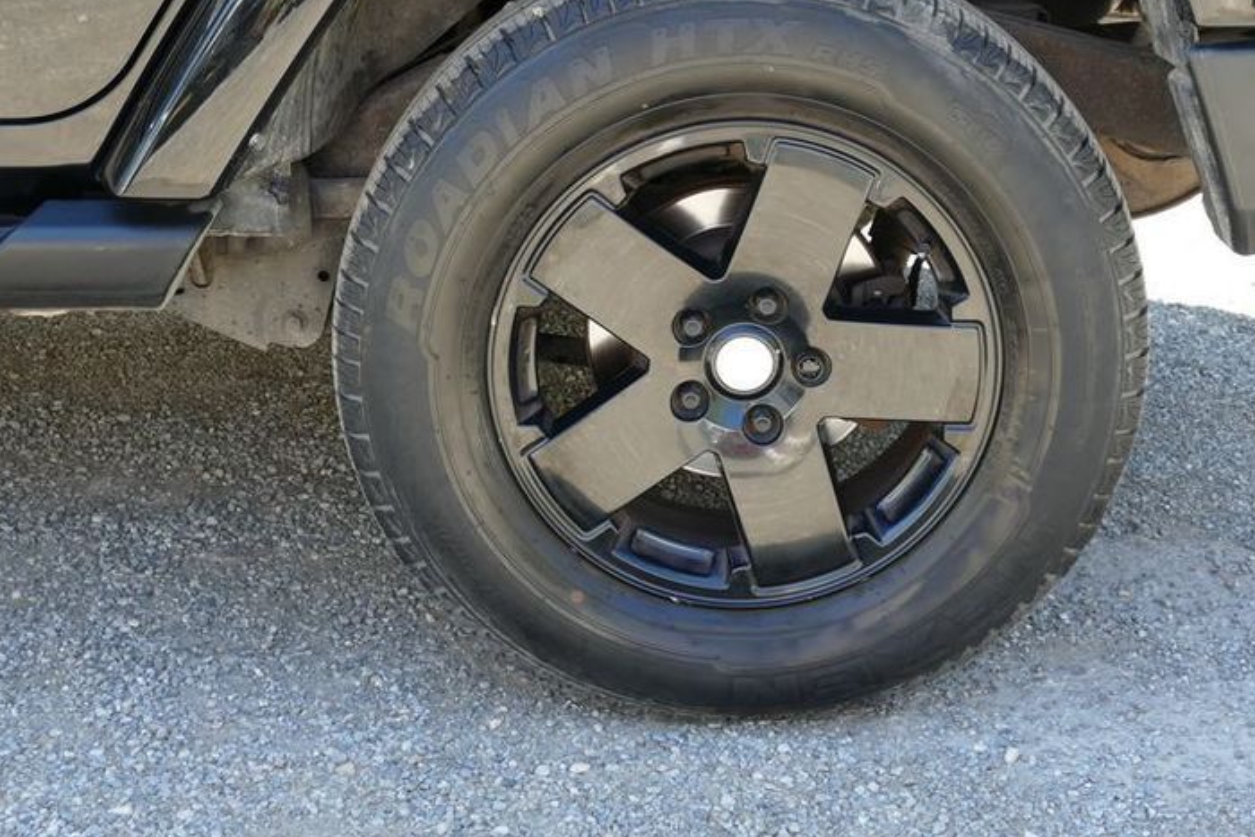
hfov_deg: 33.3
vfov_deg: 22.5
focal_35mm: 60
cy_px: 263
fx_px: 2092
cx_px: 739
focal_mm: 15.26
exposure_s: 1/100
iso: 125
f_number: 3.2
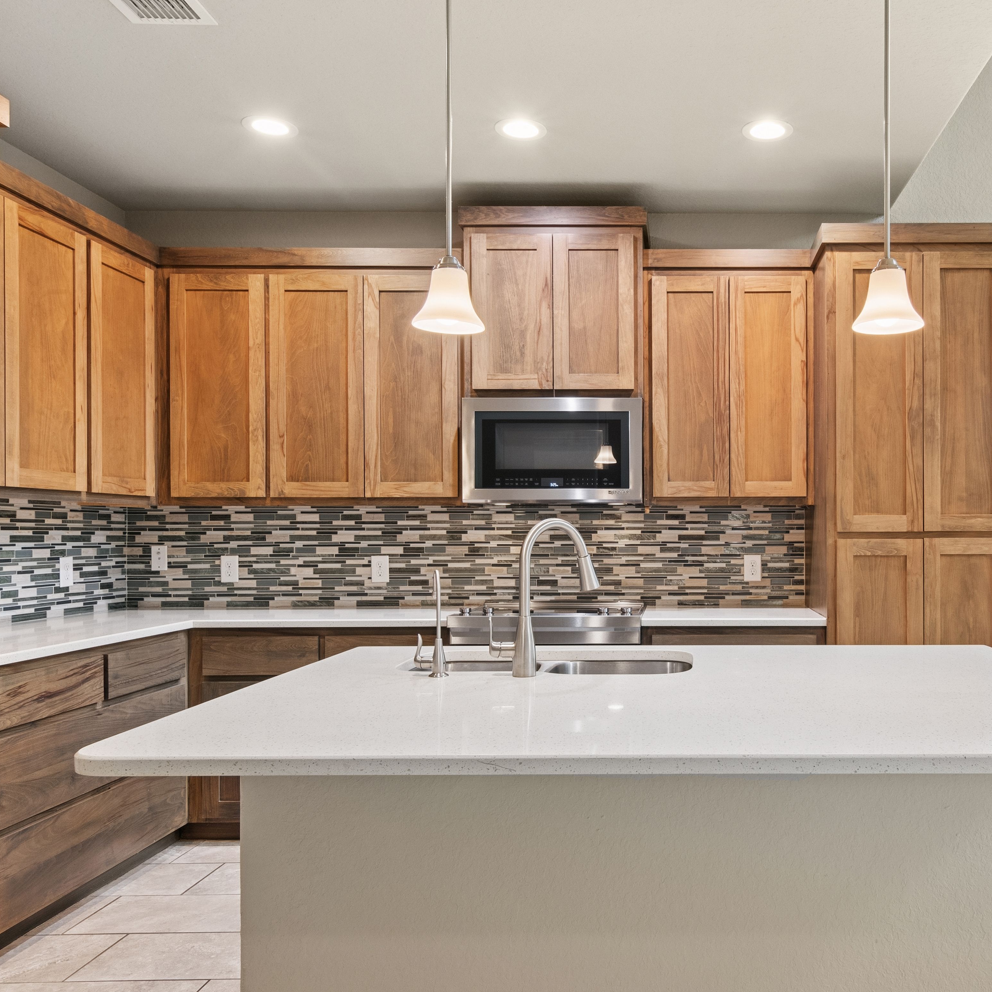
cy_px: 536
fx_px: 940
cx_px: 687
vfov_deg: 55.6
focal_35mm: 29
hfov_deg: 54.1
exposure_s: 1/40
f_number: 8
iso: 320
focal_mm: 13
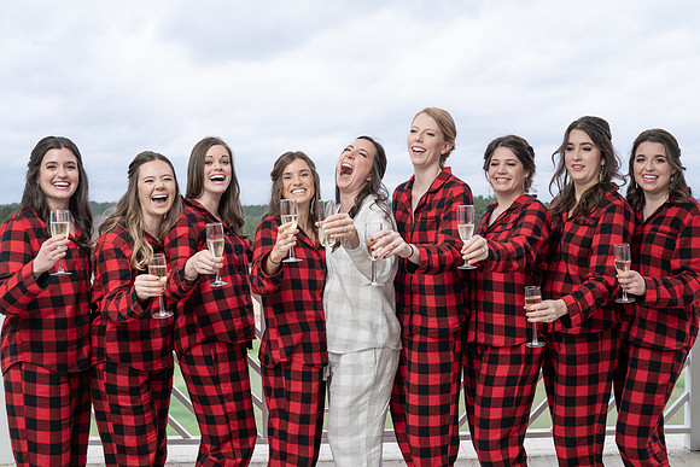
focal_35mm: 37
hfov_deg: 52.2
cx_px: 367
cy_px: 235
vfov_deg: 36.2
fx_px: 714
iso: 100
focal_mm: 35
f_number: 4
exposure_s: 1/250
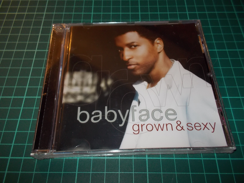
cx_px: 122
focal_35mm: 29
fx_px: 204
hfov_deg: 61.7
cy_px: 92
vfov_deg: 48.2
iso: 200
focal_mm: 4.1
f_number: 3.3
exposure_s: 1/30
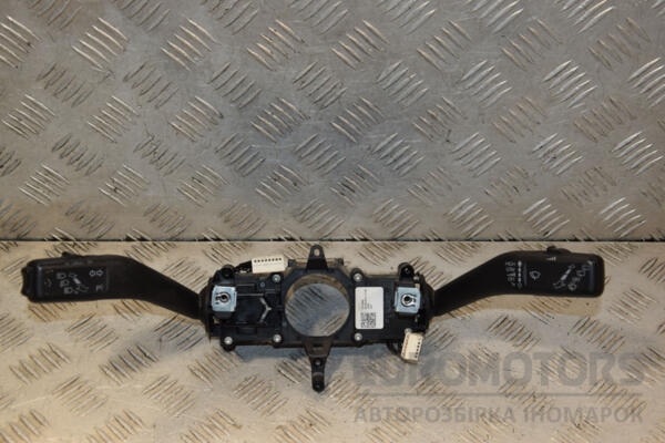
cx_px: 332
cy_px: 222
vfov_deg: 22.6
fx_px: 1108
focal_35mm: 60
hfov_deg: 33.4
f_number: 6.3
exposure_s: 1/200
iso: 800
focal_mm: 40
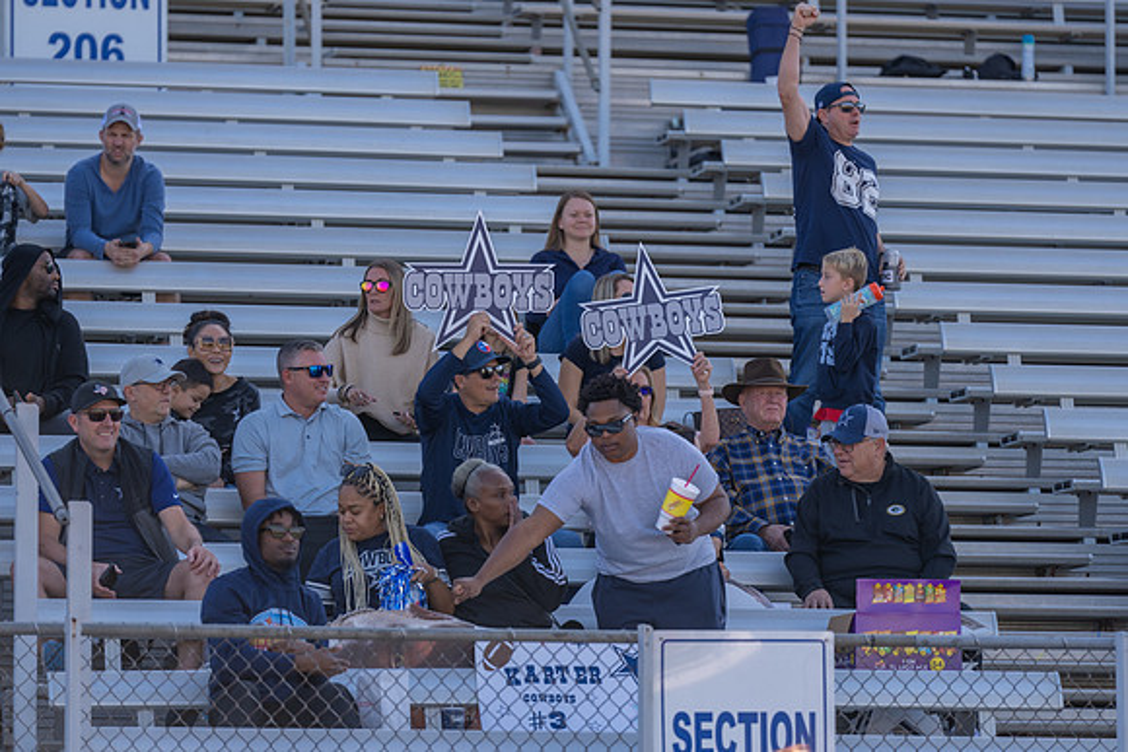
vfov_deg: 6.9
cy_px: 376
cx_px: 564
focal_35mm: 200
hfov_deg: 10.3
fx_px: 6268
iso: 160
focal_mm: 200
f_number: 2.8
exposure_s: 1/800
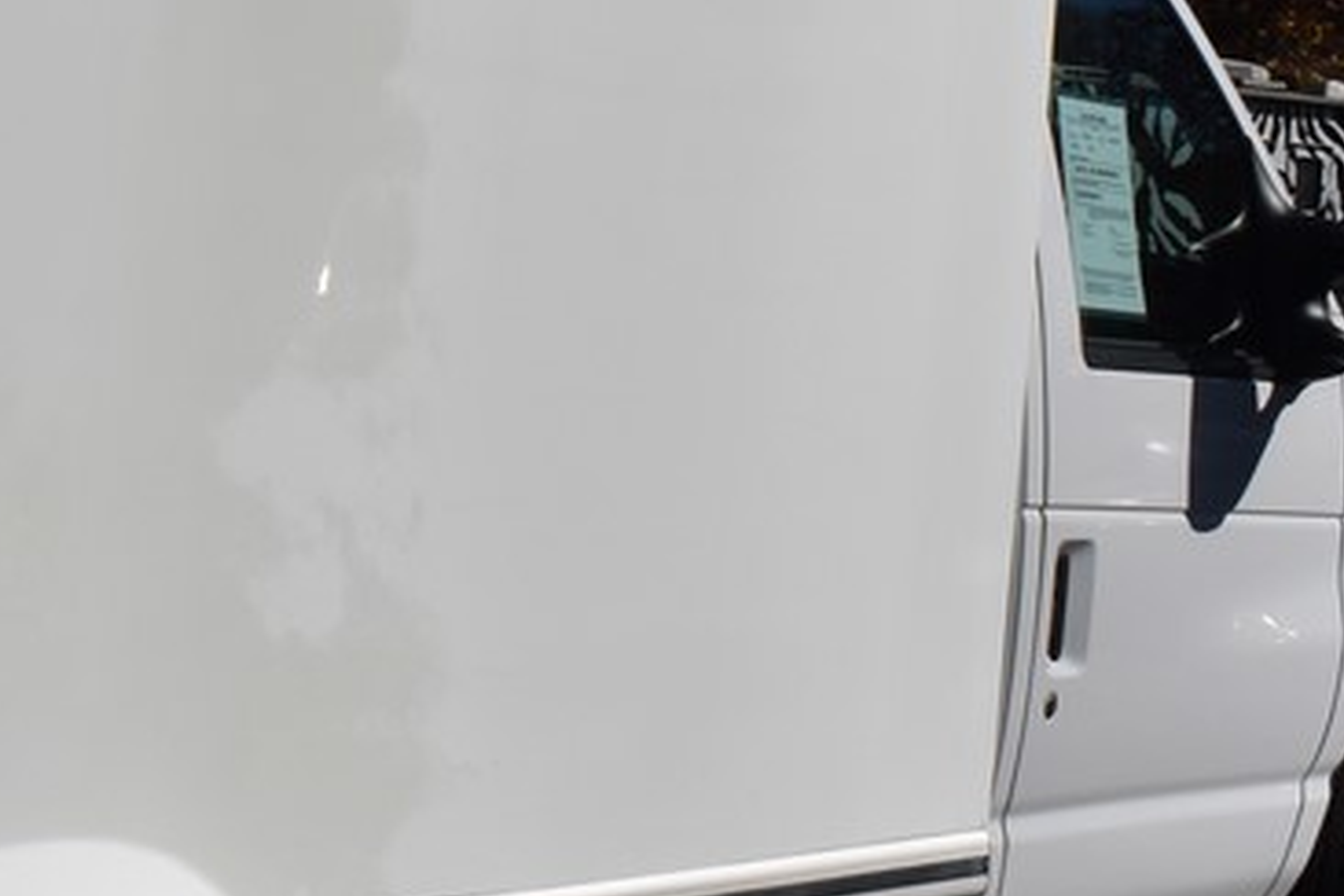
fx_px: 4405
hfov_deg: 16.0
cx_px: -646
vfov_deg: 11.5
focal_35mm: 118
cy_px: -13
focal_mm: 18
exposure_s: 1/400
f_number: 10
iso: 100
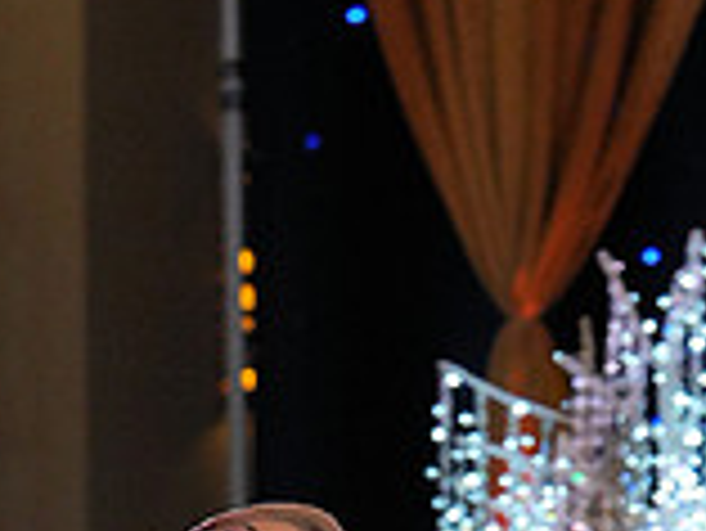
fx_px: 6368
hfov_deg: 6.3
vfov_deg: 4.7
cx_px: -65
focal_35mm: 312
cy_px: 1130
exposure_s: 1/500
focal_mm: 88
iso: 2000
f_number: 4
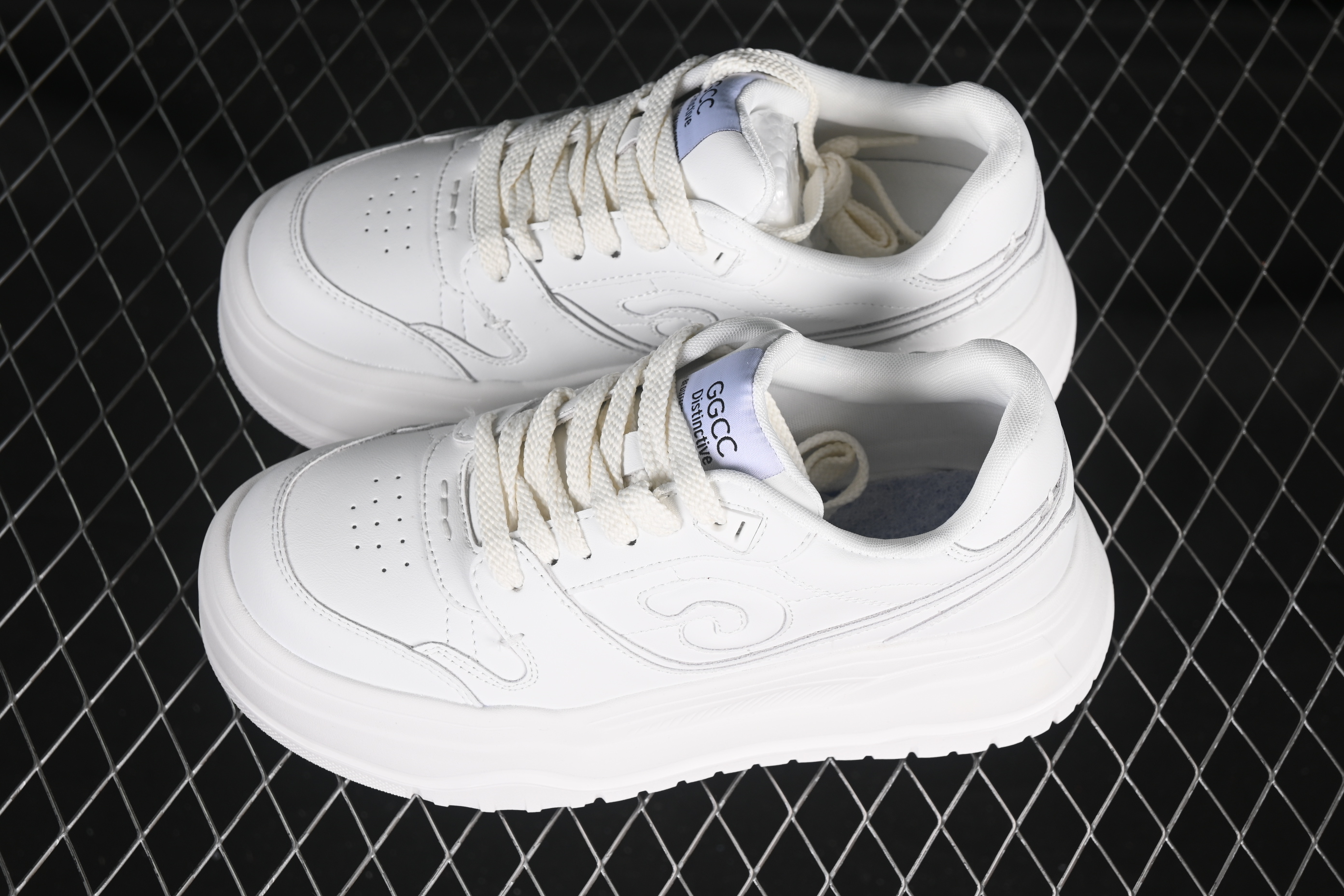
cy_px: 448
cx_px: 672
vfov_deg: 18.2
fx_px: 2800
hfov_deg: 27.0
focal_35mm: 75
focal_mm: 50
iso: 160
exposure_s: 1/100
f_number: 7.1
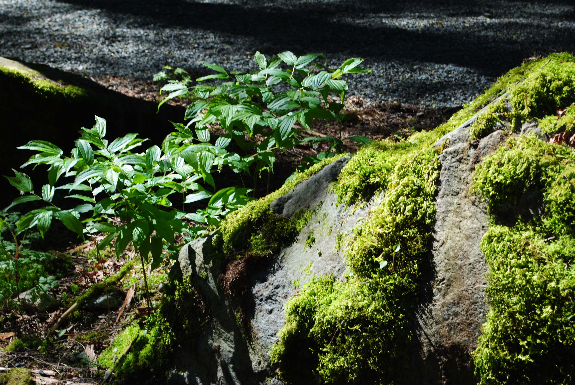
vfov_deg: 16.6
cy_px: 192
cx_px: 288
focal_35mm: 82
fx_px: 1319
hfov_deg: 24.6
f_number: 9
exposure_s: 1/125
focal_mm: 55
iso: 200
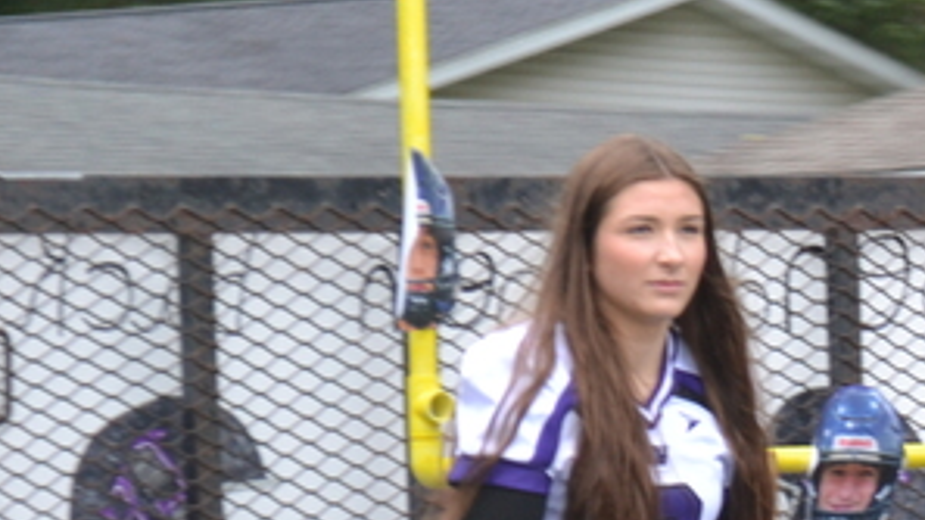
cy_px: 394
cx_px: 1358
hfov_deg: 7.1
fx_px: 7304
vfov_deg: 4.1
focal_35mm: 298
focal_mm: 55
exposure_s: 1/40
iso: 400
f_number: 5.6
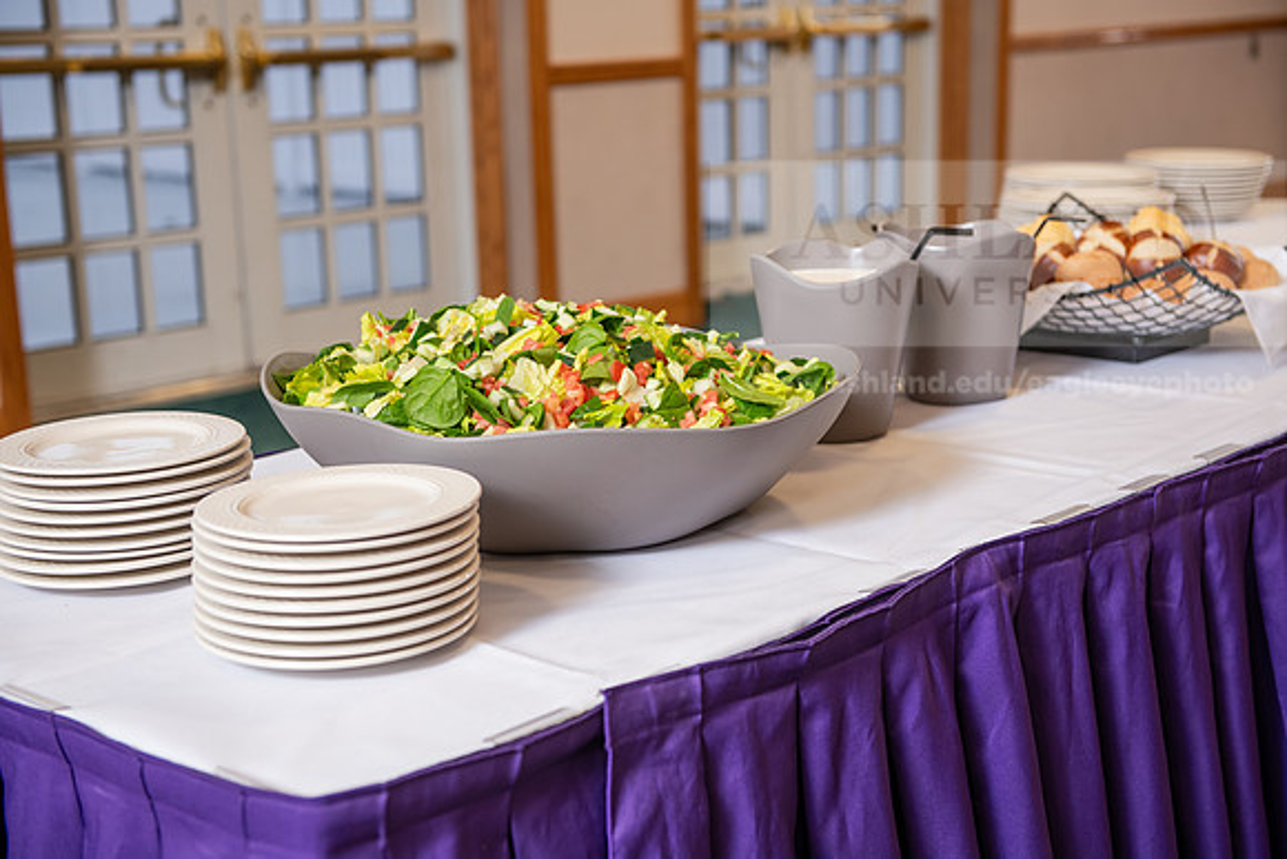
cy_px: 430
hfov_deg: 35.6
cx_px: 644
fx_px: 2002
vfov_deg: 24.2
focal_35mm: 56
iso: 400
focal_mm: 56
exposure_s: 1/80
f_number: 3.5
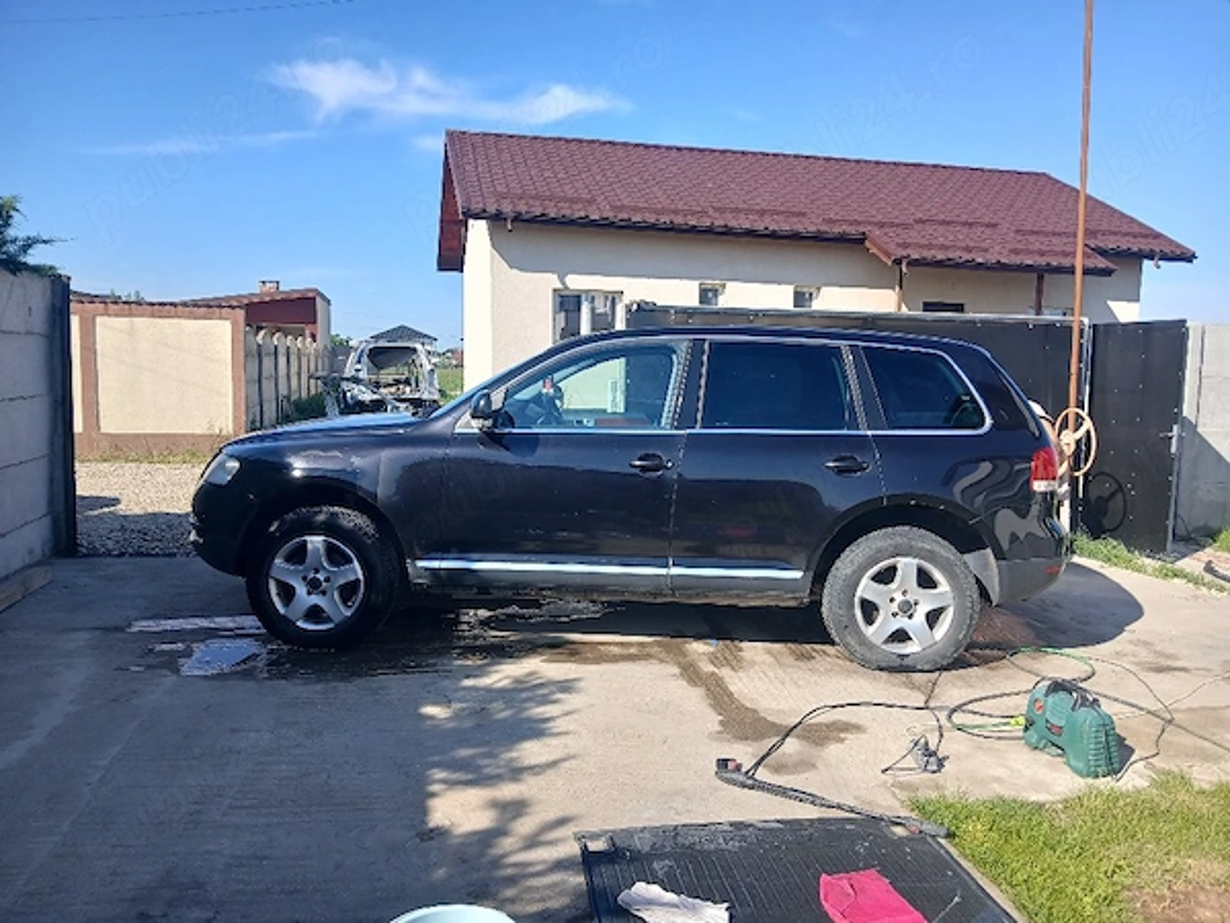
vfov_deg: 53.1
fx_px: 924
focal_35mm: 26
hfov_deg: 67.3
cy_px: 462
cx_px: 615
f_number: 1.8
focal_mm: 3.98
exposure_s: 1/435
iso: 20
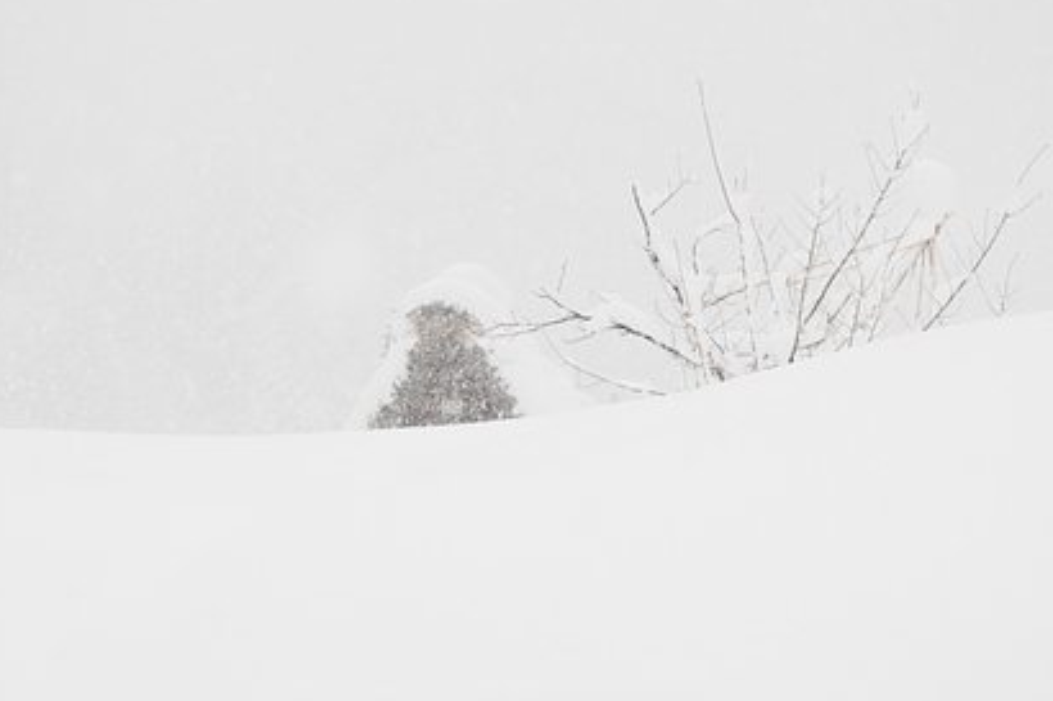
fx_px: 3830
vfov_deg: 10.5
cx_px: 478
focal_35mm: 131
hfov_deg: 15.7
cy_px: 336
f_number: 5.6
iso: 200
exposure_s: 1/100
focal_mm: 70
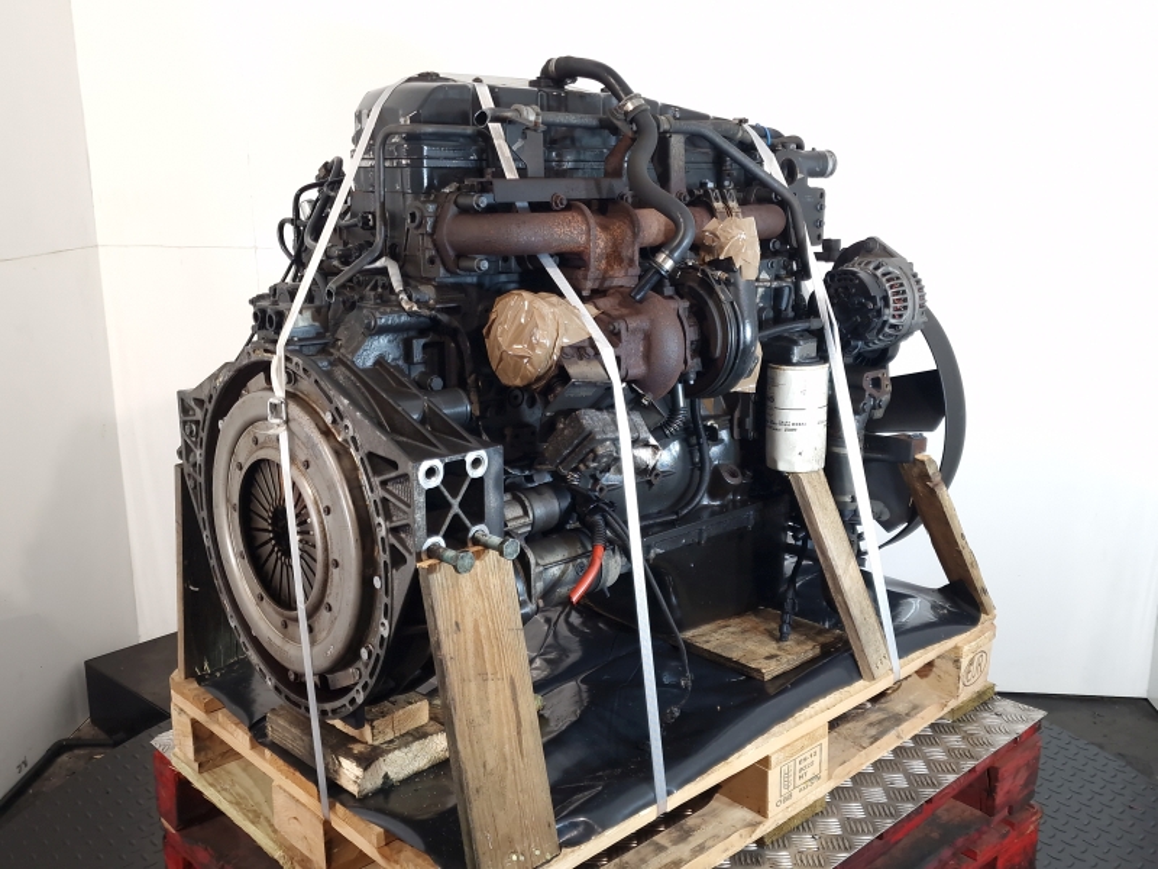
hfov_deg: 73.9
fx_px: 769
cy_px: 434
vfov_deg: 58.9
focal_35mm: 23
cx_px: 579
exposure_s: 1/50
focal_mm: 6.4
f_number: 1.8
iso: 100
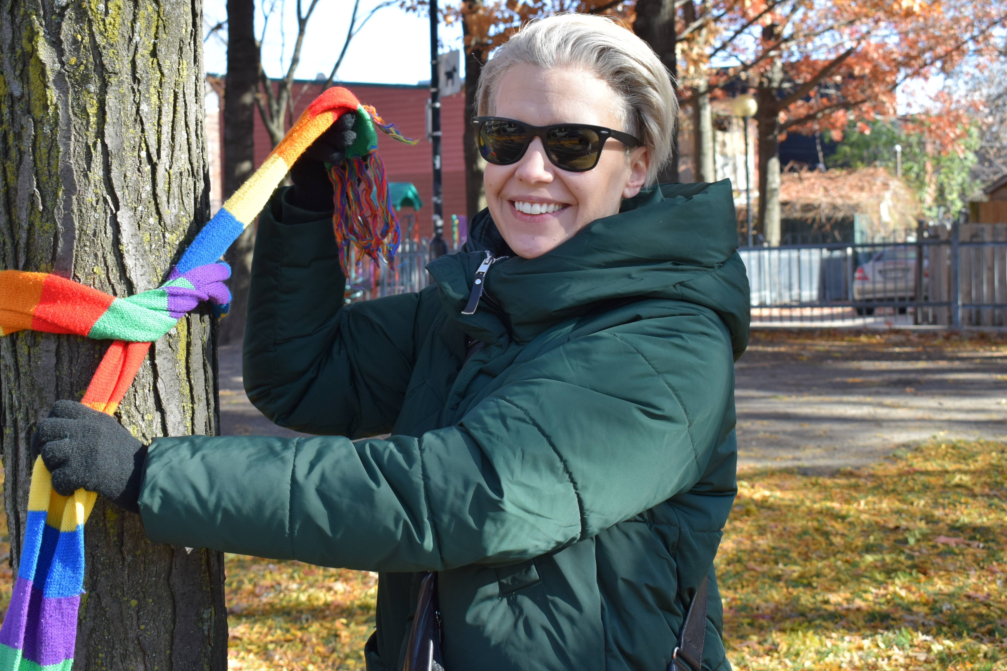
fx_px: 1426
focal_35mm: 51
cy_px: 288
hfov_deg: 38.8
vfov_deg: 26.5
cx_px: 424
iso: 400
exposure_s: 1/250
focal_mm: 28
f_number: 8
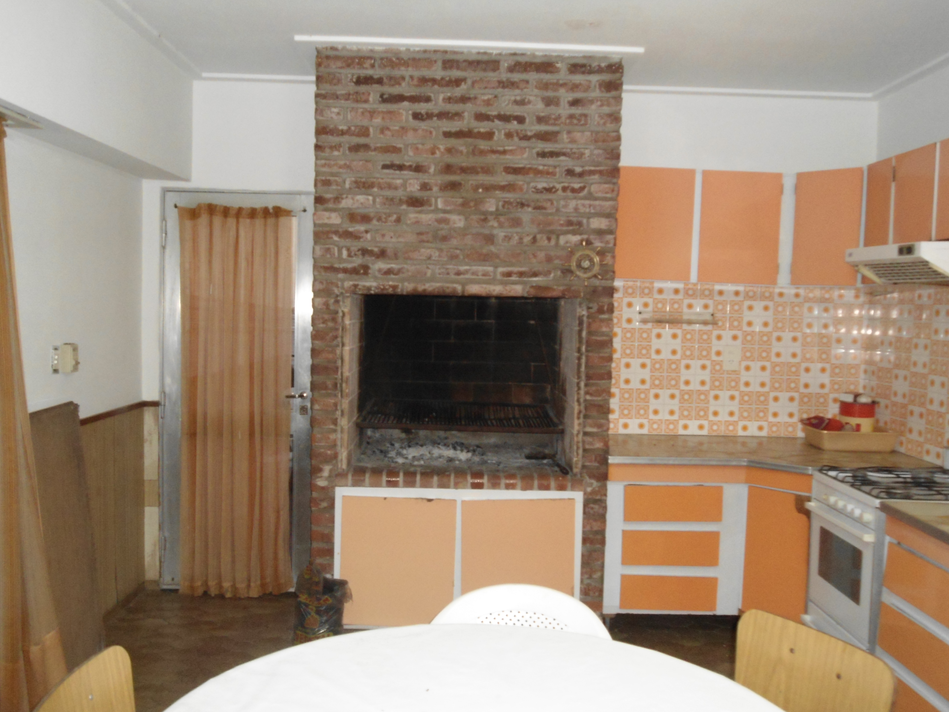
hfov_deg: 58.4
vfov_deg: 45.4
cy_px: 356
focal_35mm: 31
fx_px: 850
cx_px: 474
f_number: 3
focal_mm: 5.6
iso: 400
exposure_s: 1/40
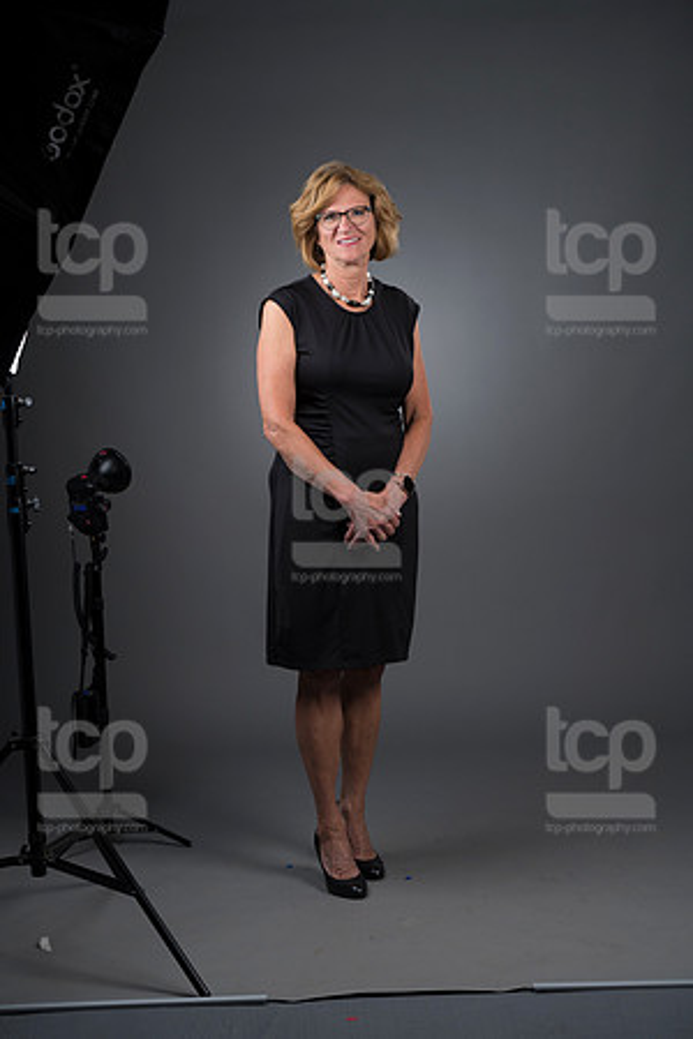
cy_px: 520
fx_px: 2310
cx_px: 346
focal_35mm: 80
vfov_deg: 25.4
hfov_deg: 17.1
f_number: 5.6
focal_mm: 80
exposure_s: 1/250
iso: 160
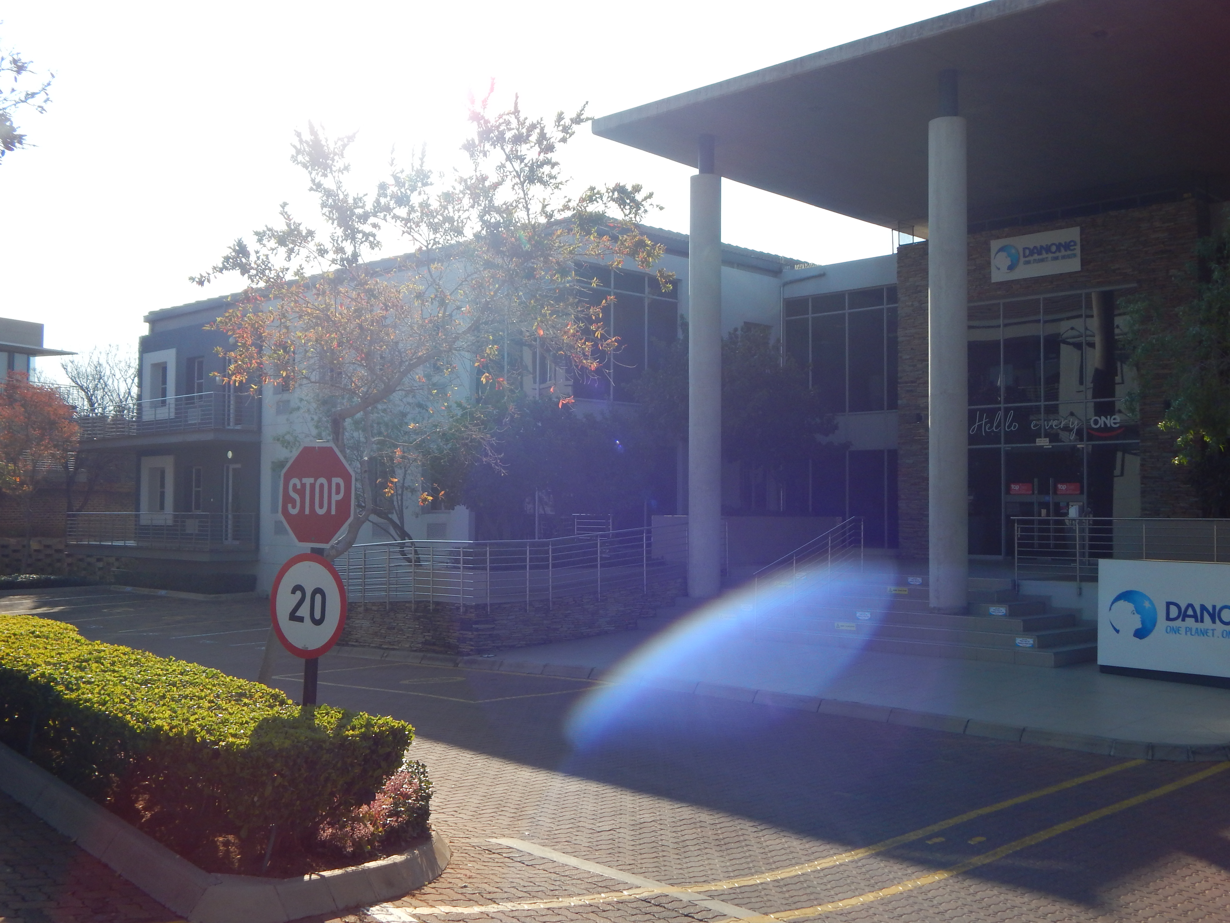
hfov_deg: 49.0
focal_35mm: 38
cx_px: 615
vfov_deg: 37.7
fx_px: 1350
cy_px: 462
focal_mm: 6.8
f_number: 3.4
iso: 125
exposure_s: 1/1000
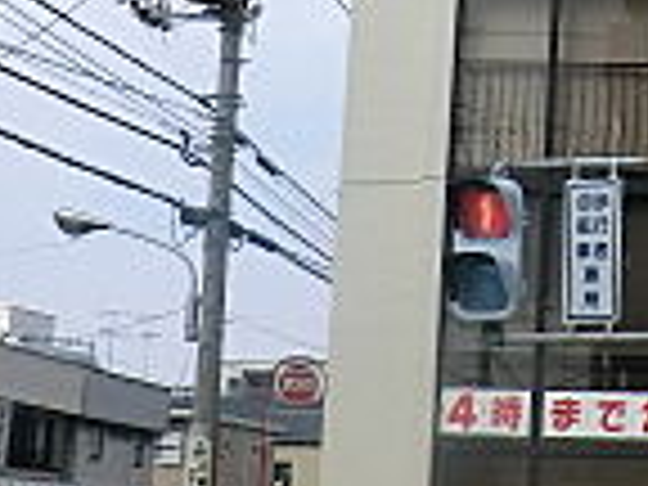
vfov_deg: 13.8
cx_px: 918
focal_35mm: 107
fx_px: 2003
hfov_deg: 16.9
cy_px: 130
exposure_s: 1/200
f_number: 7.5
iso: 80
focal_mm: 4.3
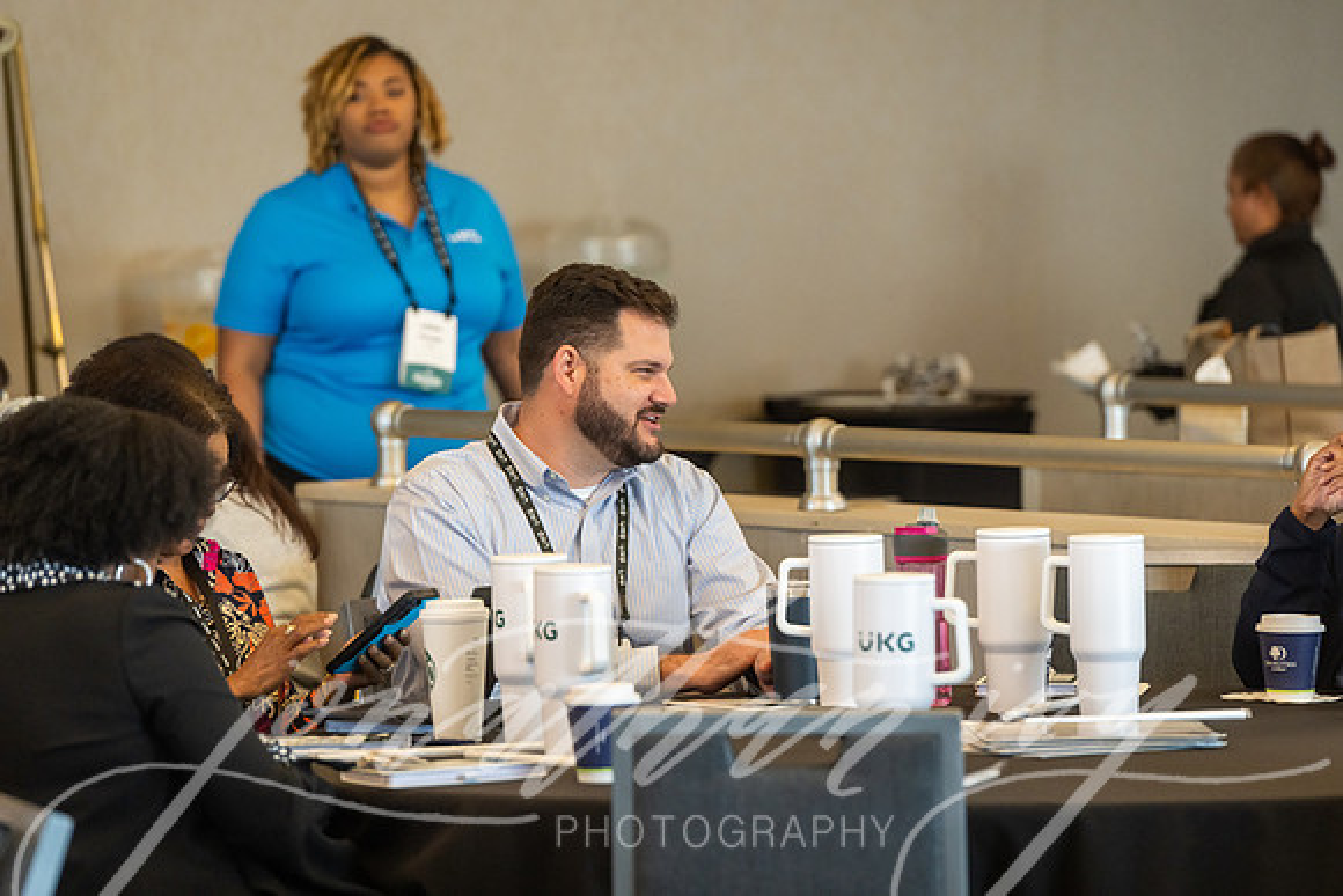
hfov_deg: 10.3
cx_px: 672
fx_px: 7463
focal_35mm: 200
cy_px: 448
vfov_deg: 6.9
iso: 1250
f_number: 2.8
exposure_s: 1/125
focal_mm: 200
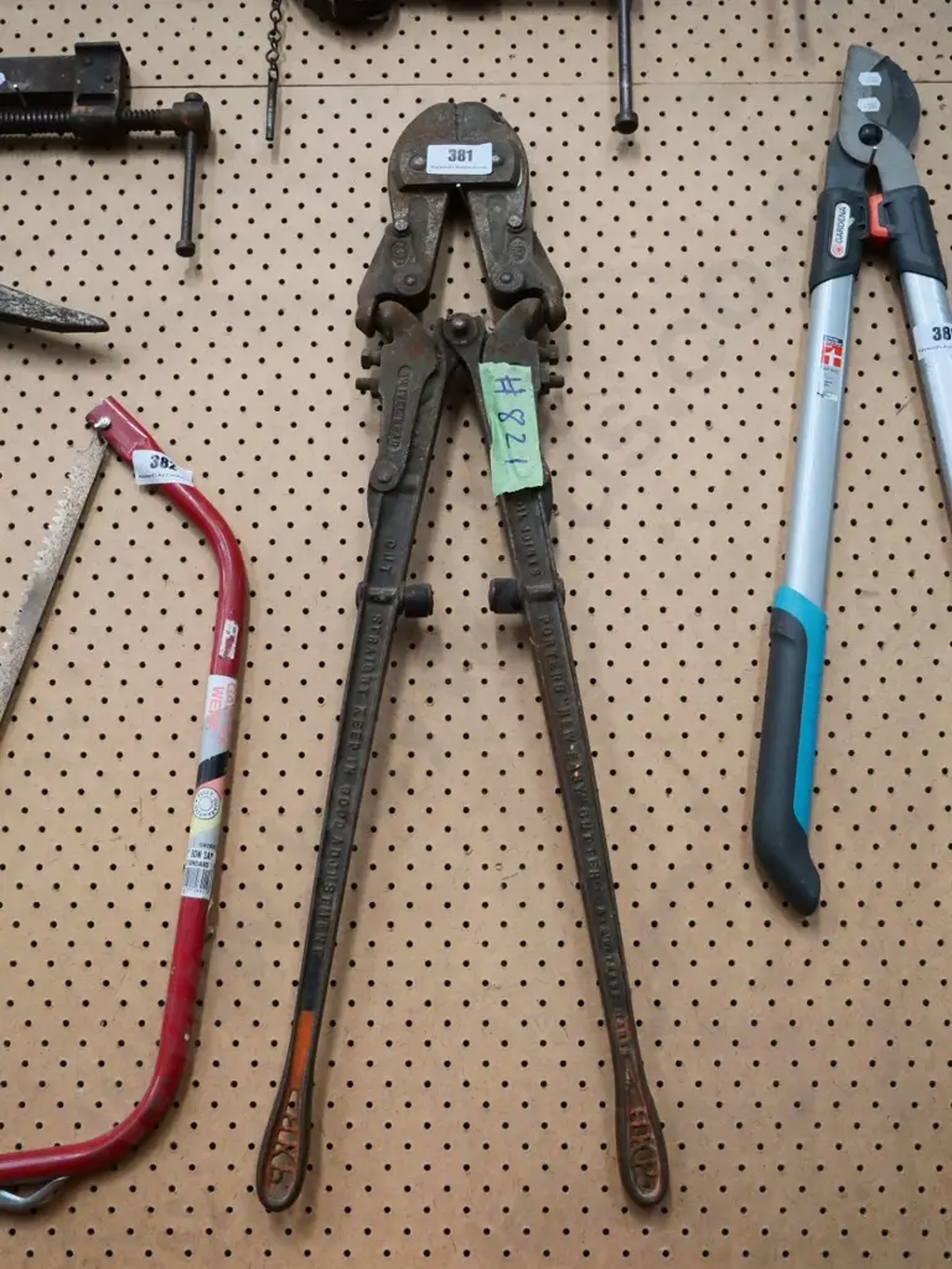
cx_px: 476
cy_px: 634
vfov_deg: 46.8
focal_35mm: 40
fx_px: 1467
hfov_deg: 36.0
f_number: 4.5
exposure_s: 1/320
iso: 3200
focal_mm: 20
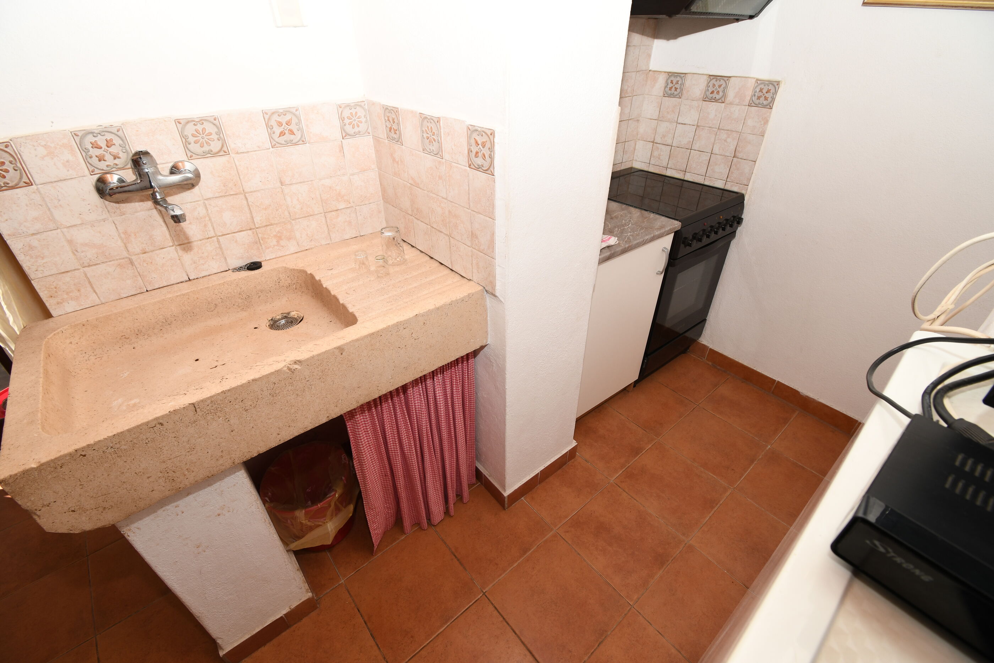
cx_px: 497
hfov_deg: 100.4
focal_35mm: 15
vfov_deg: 77.3
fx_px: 414
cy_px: 332
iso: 250
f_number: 8
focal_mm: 10
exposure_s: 1/100
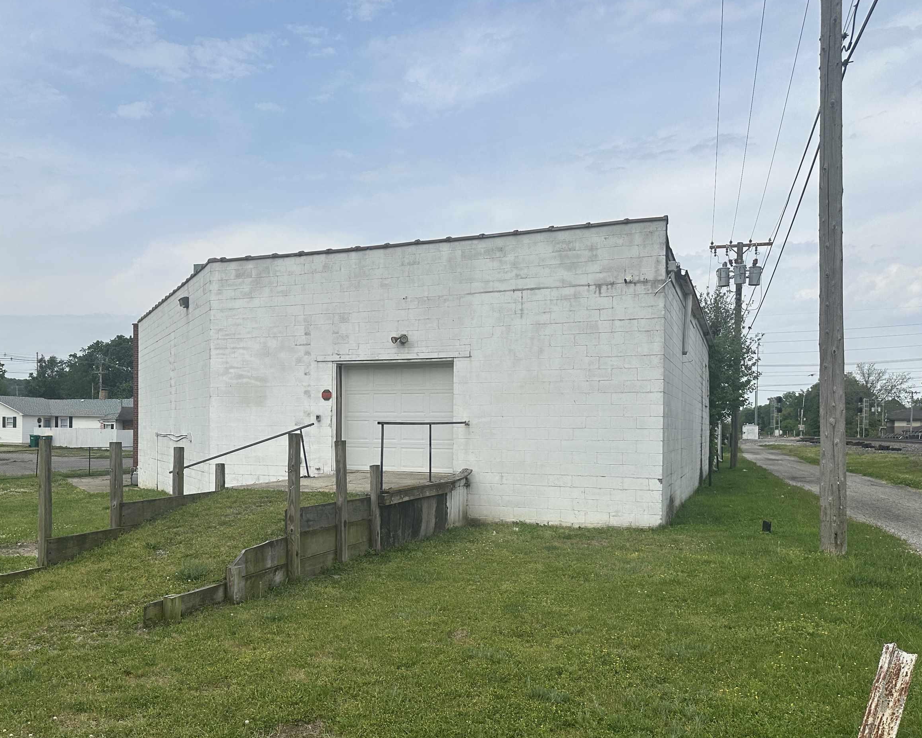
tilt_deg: +0.5
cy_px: 428
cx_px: 347
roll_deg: -0.7
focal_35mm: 31
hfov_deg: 56.5
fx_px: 846
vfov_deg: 46.9
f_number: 1.78
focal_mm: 6.86
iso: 80
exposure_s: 1/5263
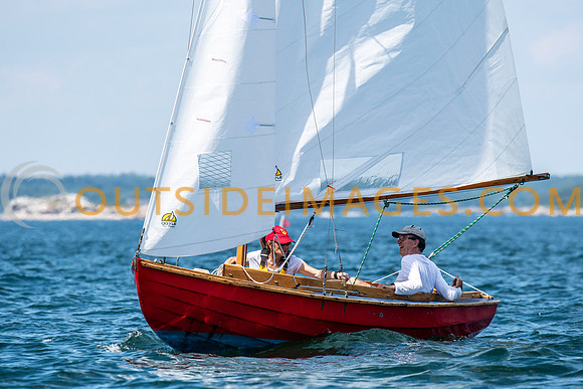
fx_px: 7654
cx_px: 292
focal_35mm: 473
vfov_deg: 2.9
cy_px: 194
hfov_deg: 4.4
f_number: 5.6
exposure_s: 1/2000
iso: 320
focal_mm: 300
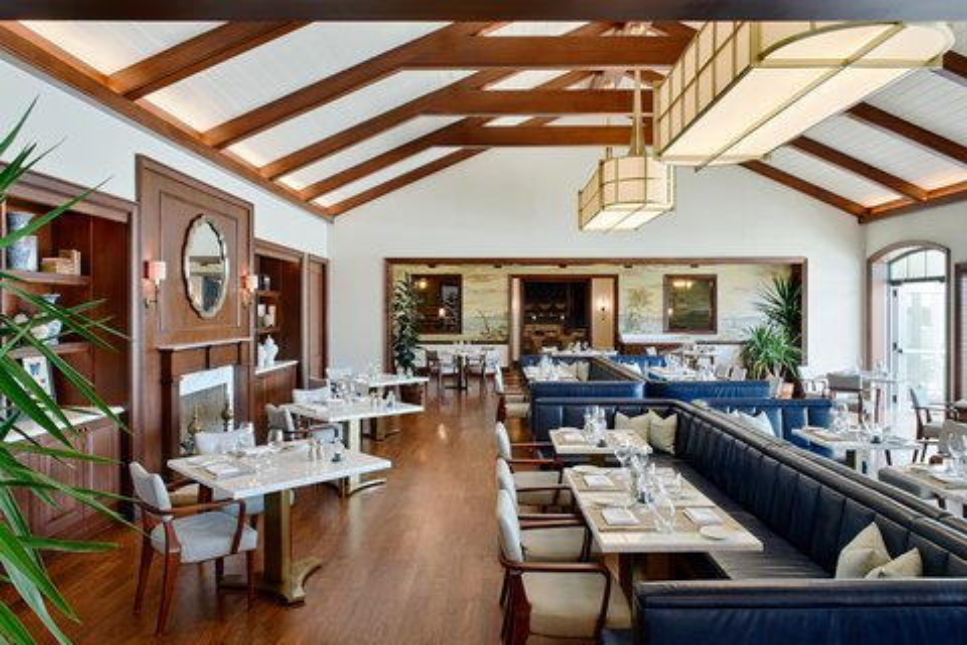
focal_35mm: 26
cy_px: 322
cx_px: 484
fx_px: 698
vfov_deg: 49.6
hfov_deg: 69.4
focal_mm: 26
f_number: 16
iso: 64
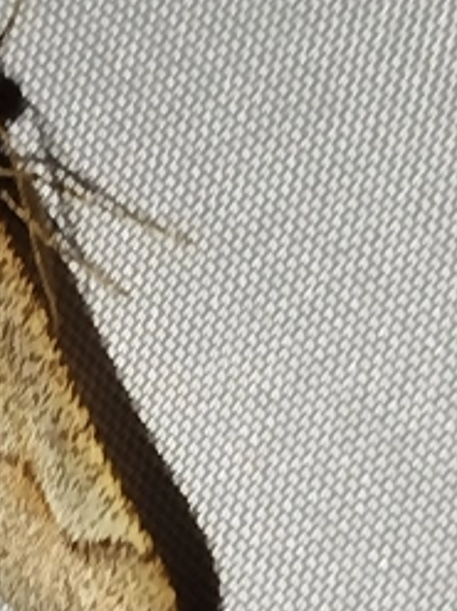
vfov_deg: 10.3
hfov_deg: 7.6
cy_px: 386
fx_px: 3383
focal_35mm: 192
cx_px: -133
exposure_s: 1/50
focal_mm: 5.31
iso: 100
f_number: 1.7
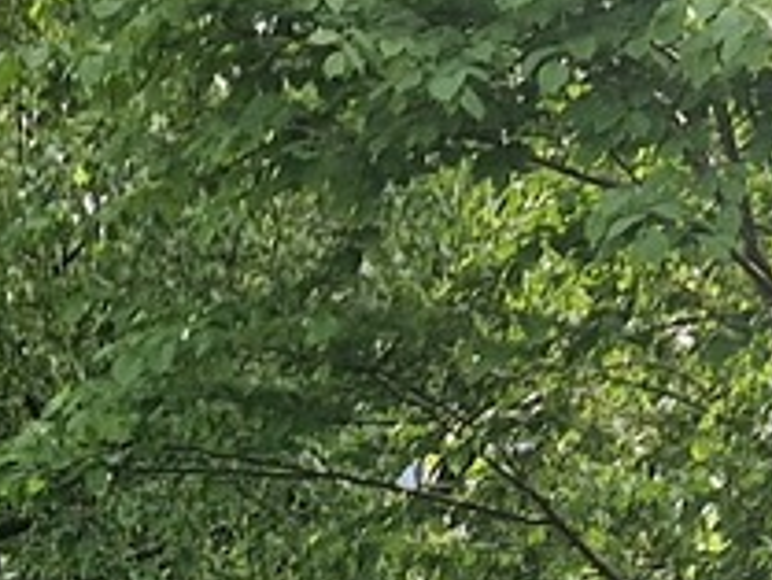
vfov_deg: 7.2
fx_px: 3927
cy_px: 1962
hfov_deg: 11.0
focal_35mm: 176
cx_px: -177
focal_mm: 5.4
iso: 50
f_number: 1.8
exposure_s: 1/501
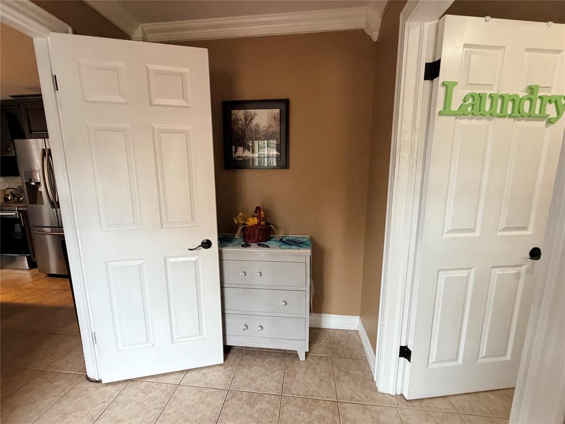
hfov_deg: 102.1
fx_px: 229
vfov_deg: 85.7
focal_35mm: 14
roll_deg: +0.8
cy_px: 212
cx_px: 282
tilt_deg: -9.4
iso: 500
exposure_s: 1/60
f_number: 2.2
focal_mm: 2.22
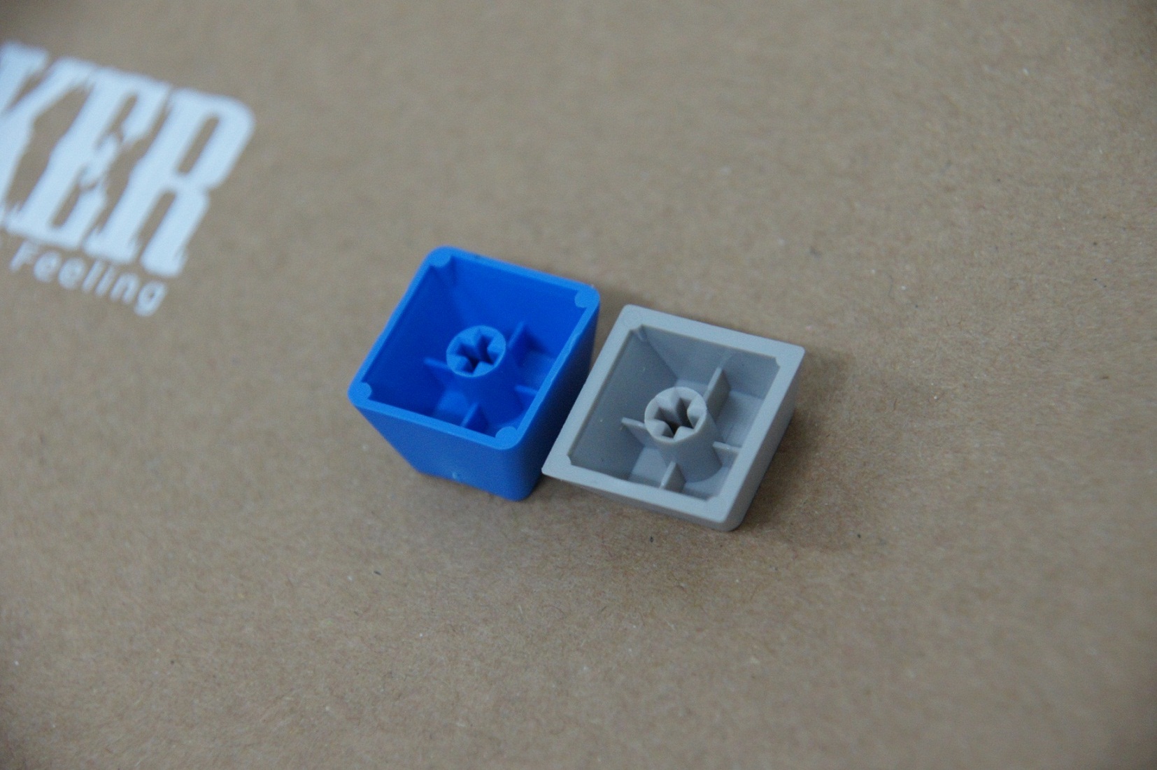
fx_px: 5059
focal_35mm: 158
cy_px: 385
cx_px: 578
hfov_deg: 13.0
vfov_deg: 8.7
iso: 1600
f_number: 5.6
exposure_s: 1/20
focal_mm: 105
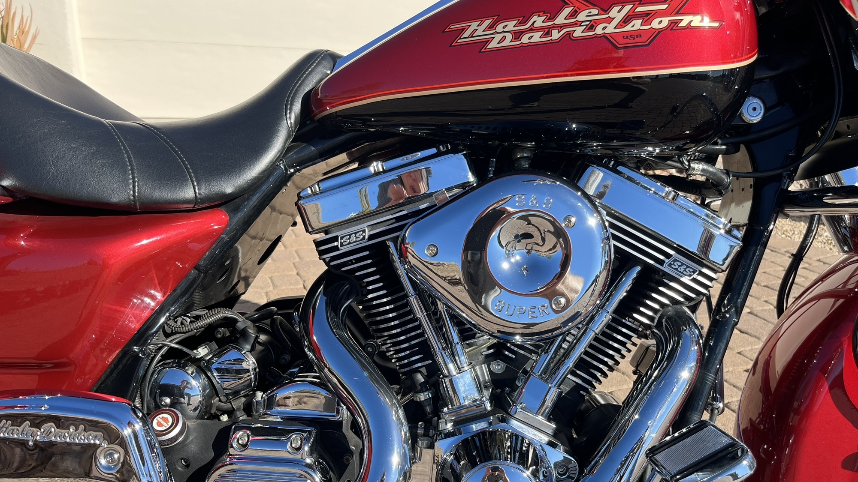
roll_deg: -3.1
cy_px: 317
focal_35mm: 29
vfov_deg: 39.7
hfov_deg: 66.1
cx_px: 435
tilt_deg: -24.8
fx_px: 660
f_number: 1.6
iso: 50
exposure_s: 1/1623
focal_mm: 5.1
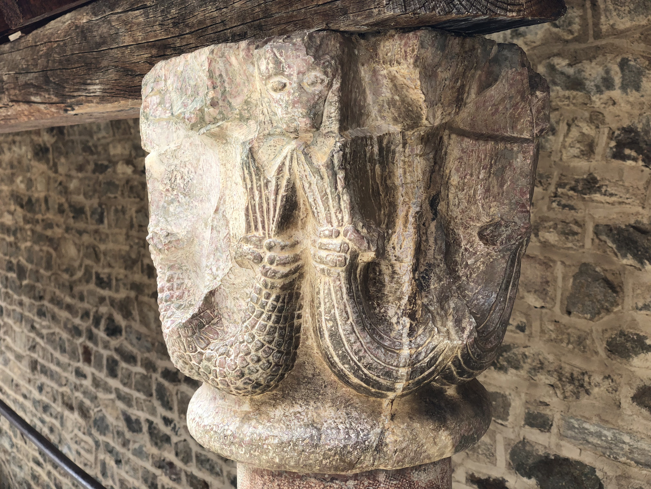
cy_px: 244
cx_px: 326
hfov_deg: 36.8
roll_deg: +1.8
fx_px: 978
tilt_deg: -3.6
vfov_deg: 28.0
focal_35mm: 52
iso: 16
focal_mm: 6
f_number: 2.4
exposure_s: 1/149
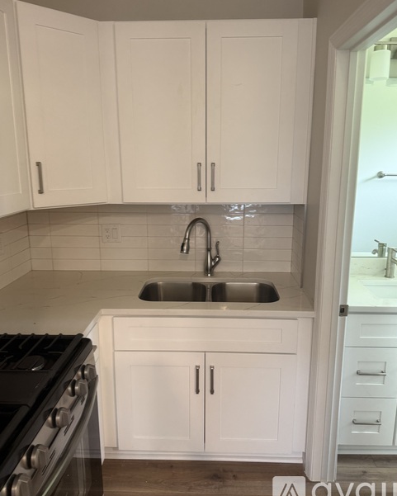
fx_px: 382
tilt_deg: -9.2
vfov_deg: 66.0
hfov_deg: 54.9
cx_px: 200
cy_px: 234
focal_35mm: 26
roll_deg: -0.5
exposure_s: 1/60
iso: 200
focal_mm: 6.76
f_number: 1.78
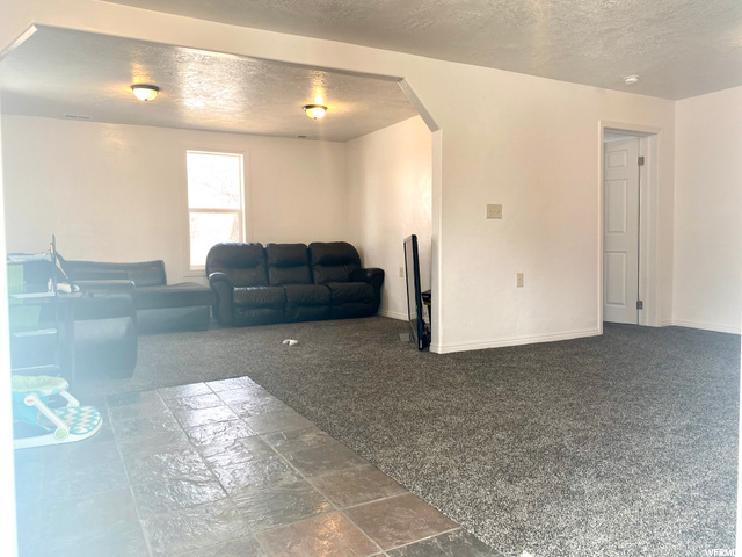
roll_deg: +0.4
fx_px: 557
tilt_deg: -3.8
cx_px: 371
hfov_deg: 67.3
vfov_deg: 53.1
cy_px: 278
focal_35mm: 26
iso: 64
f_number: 1.8
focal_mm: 4.25
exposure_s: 1/120
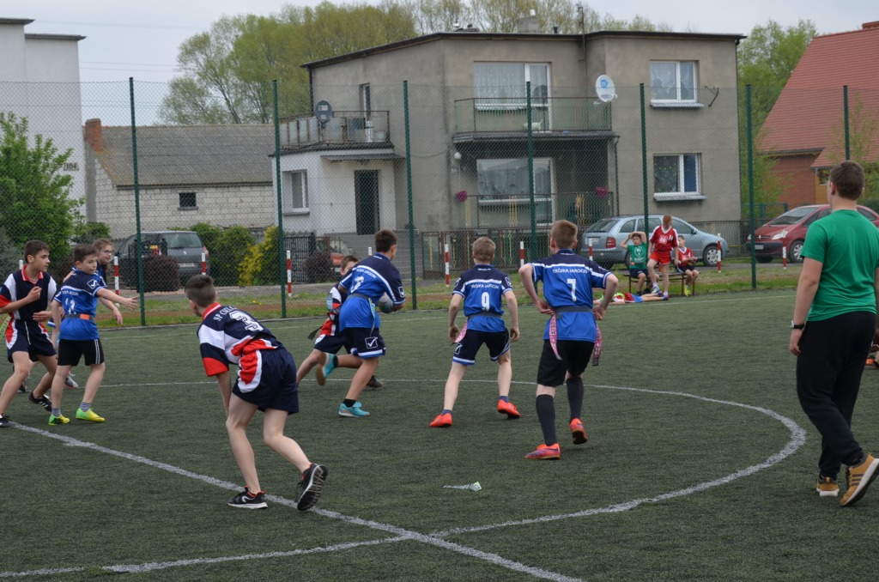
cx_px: 440
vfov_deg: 18.1
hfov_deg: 27.0
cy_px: 291
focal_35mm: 75
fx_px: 1827
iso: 180
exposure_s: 1/250
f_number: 8
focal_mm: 50
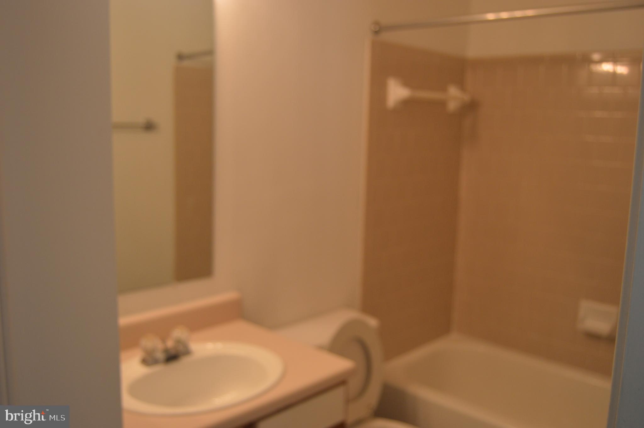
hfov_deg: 55.2
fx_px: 617
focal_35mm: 34
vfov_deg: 38.3
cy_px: 214
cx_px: 322
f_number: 3.8
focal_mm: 23
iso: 400
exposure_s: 1/60
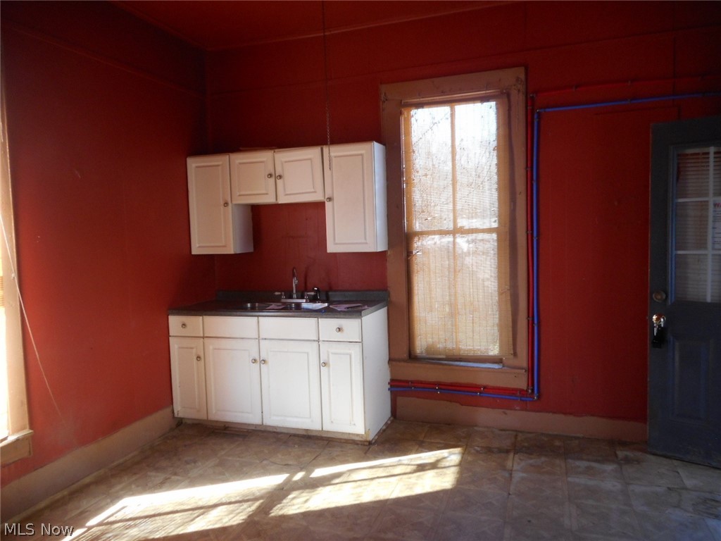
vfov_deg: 54.9
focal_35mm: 25
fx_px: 521
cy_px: 270
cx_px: 360
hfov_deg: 69.4
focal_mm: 4.5
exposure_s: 1/30
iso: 160
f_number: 3.7
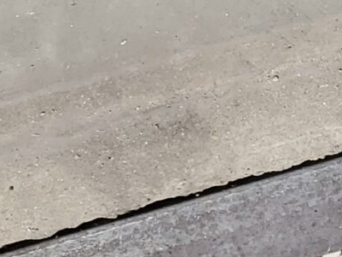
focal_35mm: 166
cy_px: -389
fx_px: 1641
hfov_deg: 10.7
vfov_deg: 8.1
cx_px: 733
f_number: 2.4
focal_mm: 4.3
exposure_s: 1/1552
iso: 50
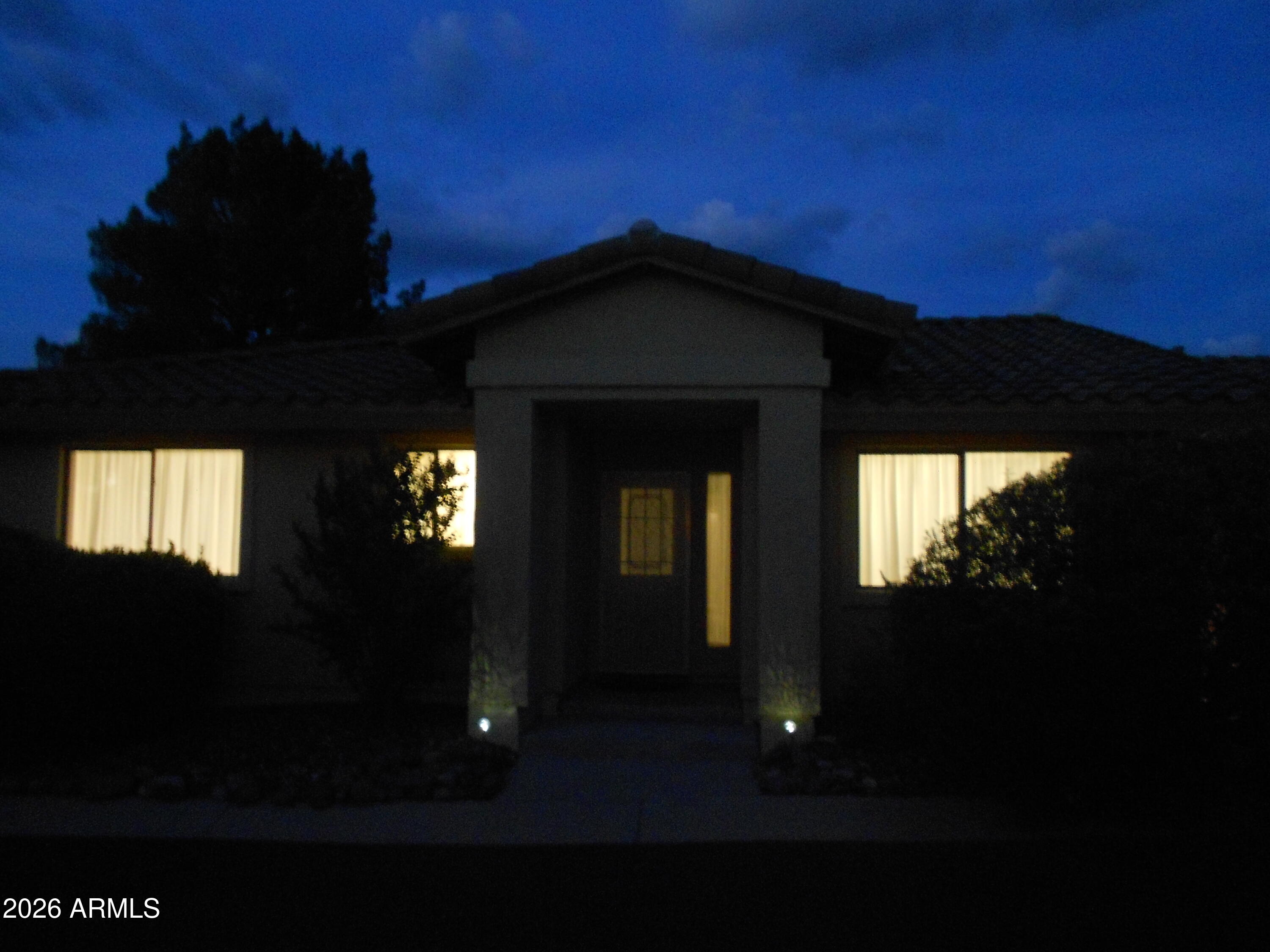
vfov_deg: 53.1
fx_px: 954
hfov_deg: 67.3
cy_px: 476
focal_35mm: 26
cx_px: 635
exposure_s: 1/2
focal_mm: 4.6
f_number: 3.2
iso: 400
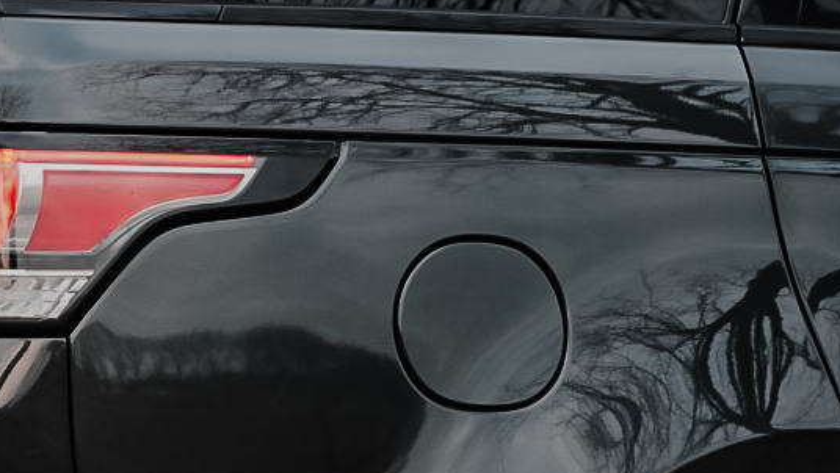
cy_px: 340
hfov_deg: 15.3
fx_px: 3097
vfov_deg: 8.7
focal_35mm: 139
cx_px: 81
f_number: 5.6
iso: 100
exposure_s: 1/50
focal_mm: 44
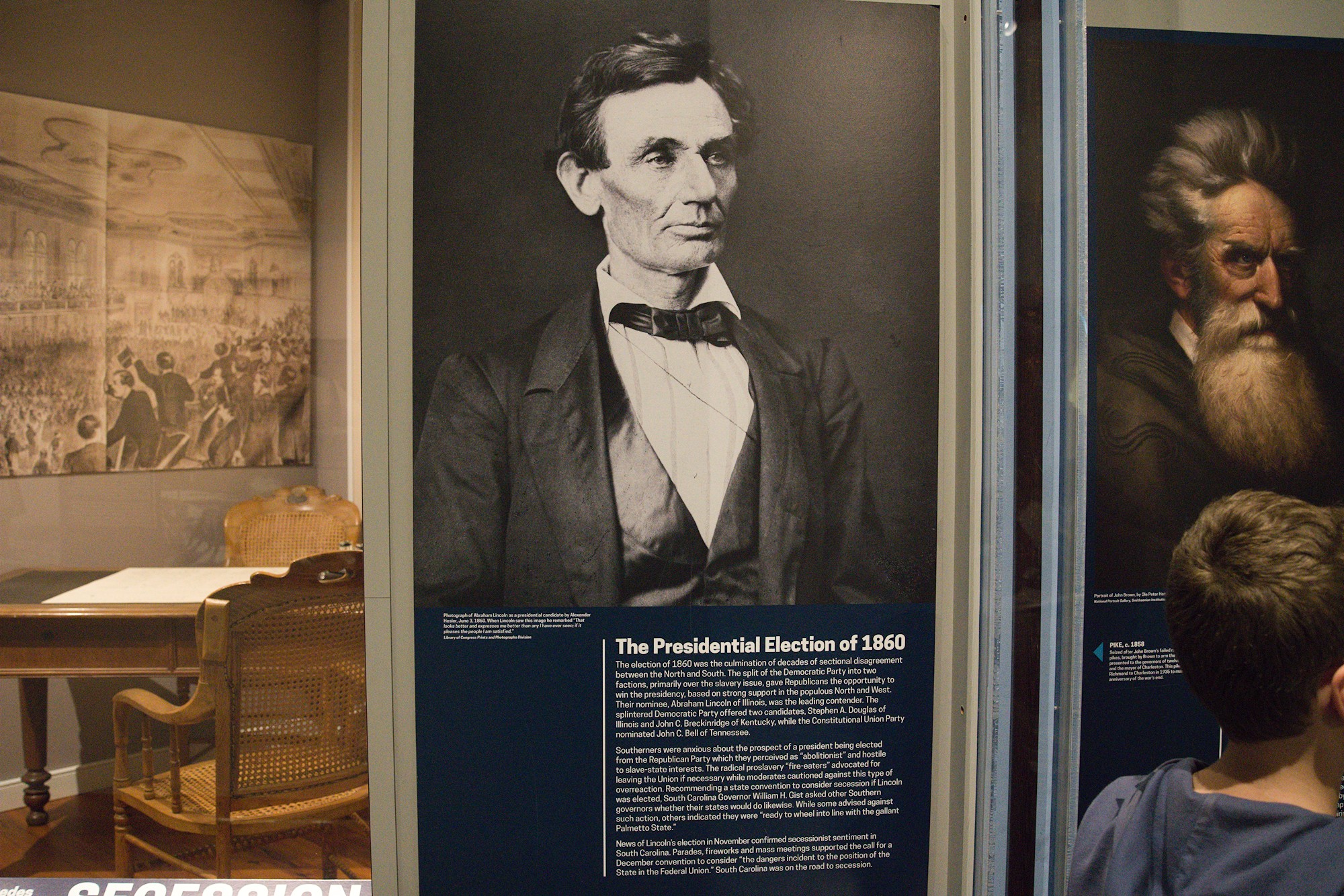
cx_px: 672
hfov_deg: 58.7
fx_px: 1195
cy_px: 448
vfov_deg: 41.1
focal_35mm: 32
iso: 10000
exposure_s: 1/80
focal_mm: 32
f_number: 6.3
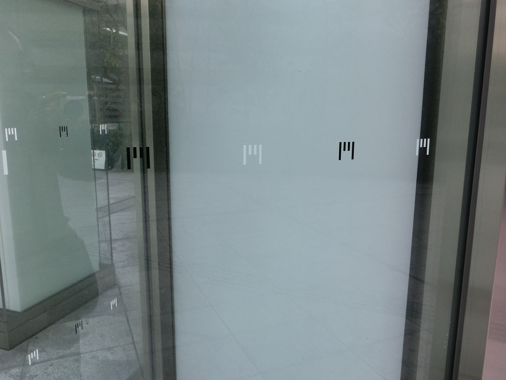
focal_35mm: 28
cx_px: 253
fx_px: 409
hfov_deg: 63.4
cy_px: 190
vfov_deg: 49.7
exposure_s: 1/160
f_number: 3
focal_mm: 5
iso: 80
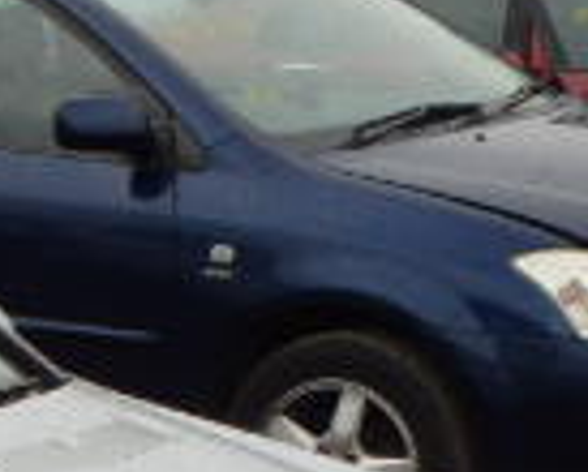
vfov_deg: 9.0
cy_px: 901
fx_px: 2858
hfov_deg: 11.0
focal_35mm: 164
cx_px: -438
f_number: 4.5
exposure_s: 1/320
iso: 125
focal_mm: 6.4
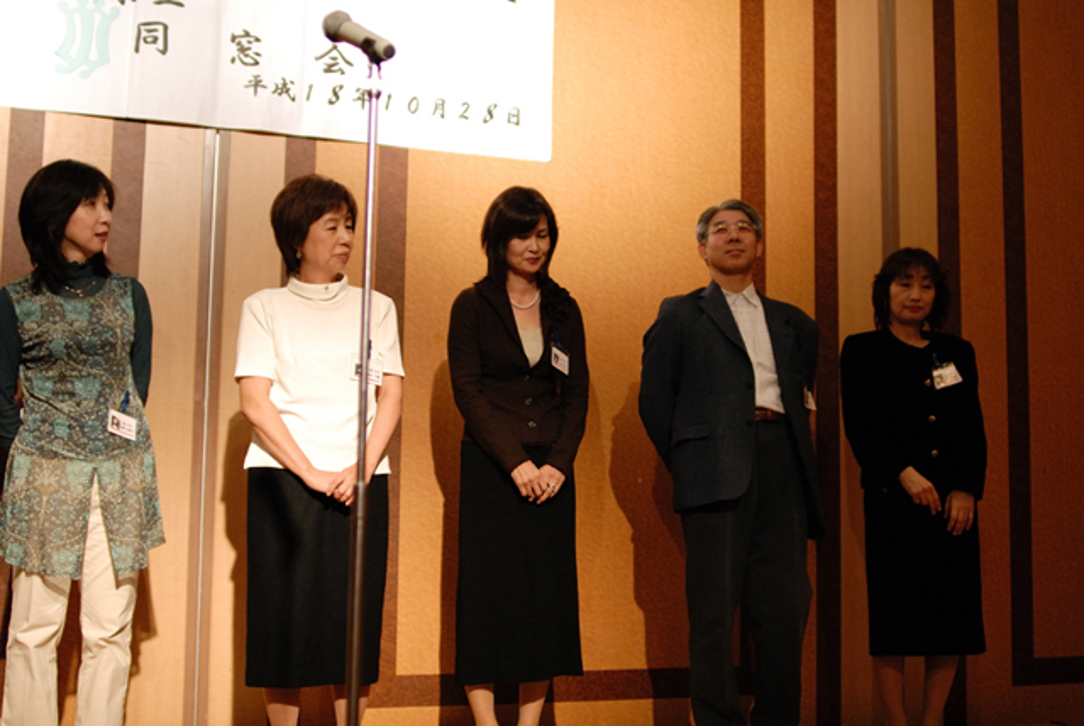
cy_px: 363
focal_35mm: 42
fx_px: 1267
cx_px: 542
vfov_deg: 32.0
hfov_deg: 46.3
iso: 800
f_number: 2
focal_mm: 28
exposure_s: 1/640
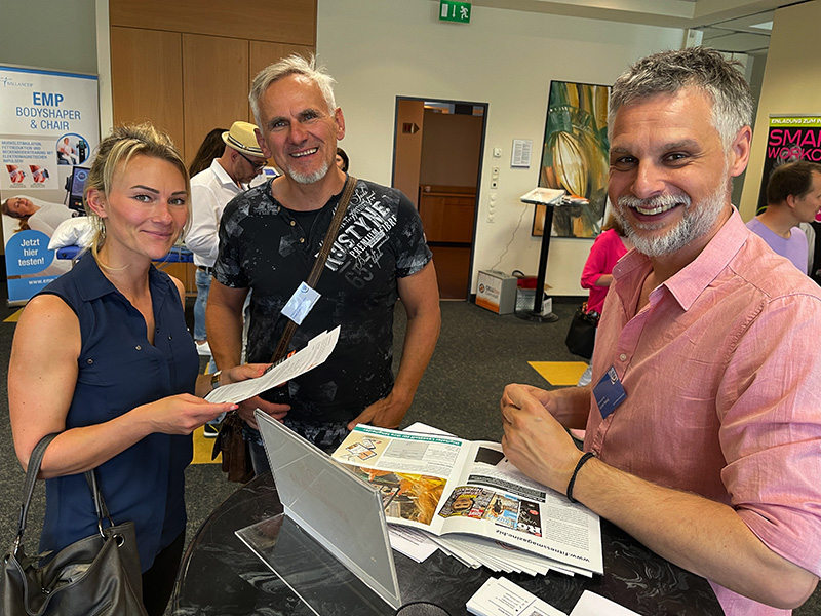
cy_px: 308
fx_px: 617
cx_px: 410
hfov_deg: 67.3
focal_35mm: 26
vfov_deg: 53.1
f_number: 1.6
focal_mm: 5.1
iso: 125
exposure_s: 1/50
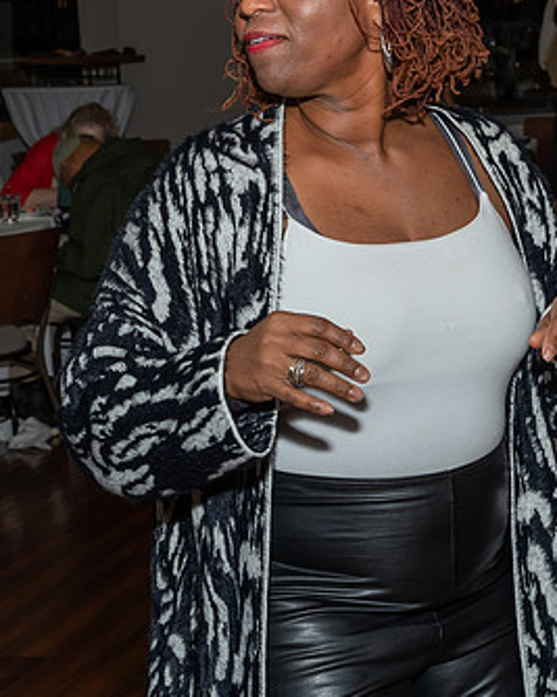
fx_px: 2062
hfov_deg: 15.4
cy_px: 233
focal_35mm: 100
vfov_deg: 19.1
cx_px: 310
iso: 400
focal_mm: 34
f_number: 7.1
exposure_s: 1/250
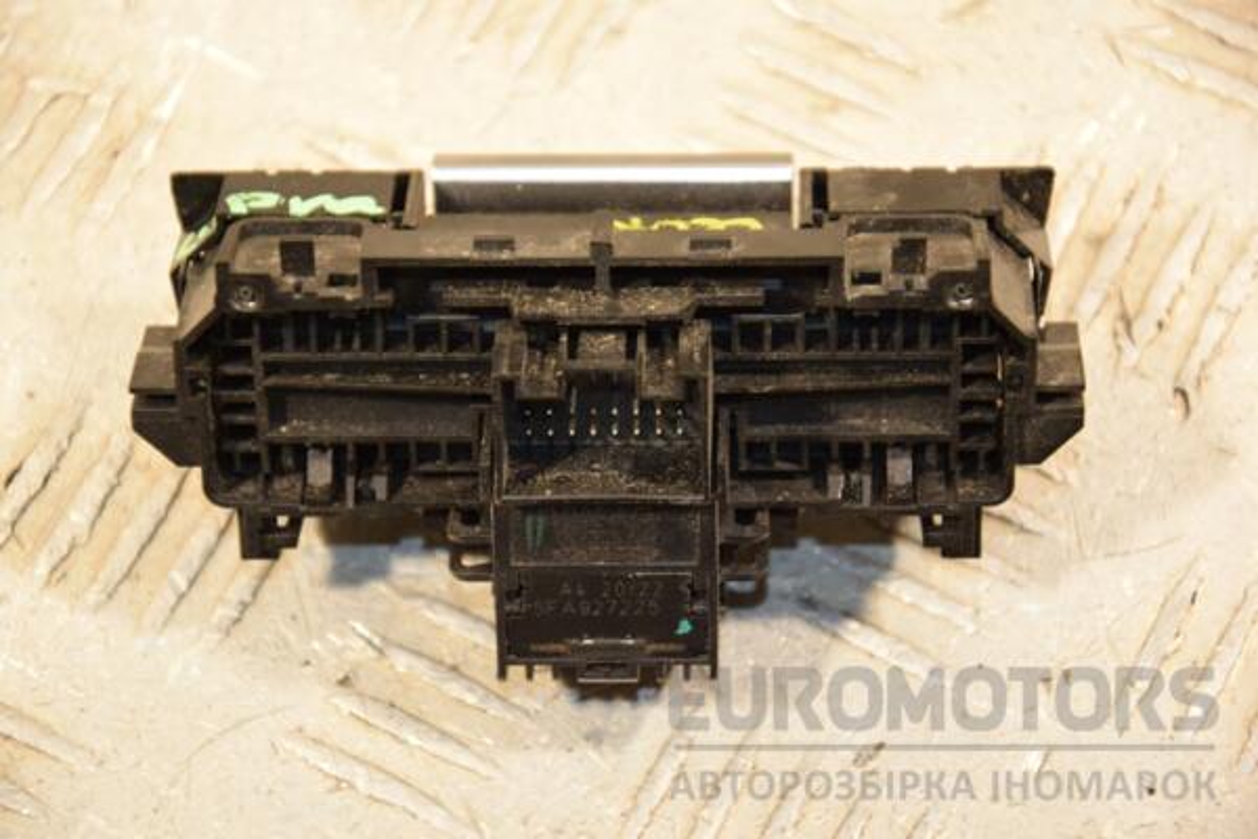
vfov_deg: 8.7
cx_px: 629
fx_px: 5503
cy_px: 420
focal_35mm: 158
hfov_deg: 13.0
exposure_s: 1/125
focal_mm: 105
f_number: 5.6
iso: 800
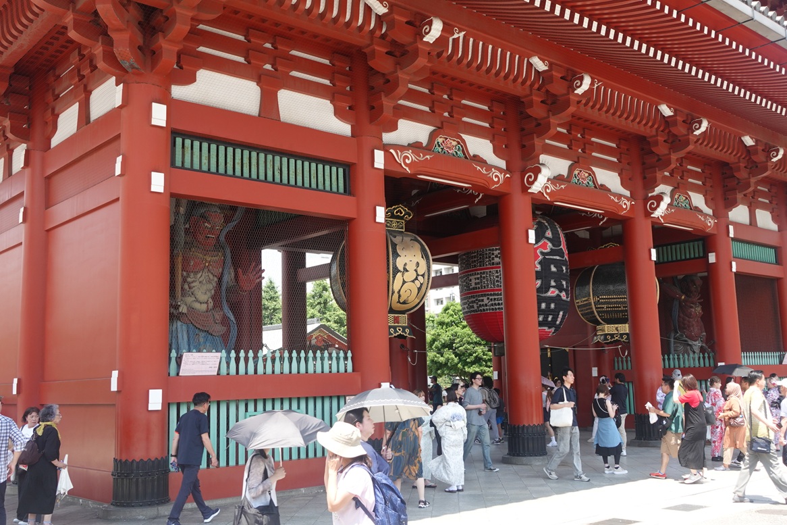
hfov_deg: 49.6
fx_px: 852
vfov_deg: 34.2
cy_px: 262
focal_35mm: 39
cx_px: 394
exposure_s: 1/160
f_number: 5.6
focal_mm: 14.3
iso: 200
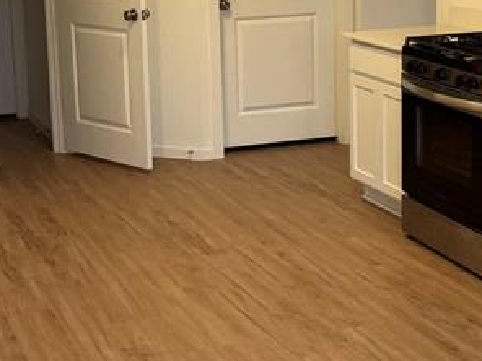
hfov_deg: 23.5
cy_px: 112
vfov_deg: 17.7
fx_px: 1156
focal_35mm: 83
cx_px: 290
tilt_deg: -12.2
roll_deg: +0.6
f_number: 1.78
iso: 200
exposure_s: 1/120
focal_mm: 6.76
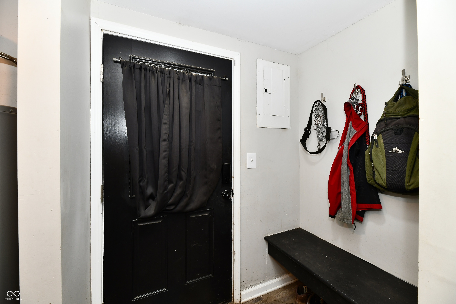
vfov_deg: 81.2
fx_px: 177
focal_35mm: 14
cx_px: 228
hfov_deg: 104.3
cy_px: 152
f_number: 6.3
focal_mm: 14
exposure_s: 1/60
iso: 640
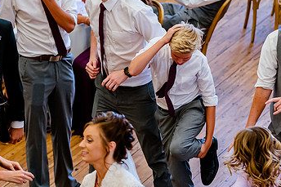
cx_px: 175
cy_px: 32
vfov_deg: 6.8
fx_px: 1568
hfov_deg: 10.2
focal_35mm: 201
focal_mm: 105
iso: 2500
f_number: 2.8
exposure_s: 1/640
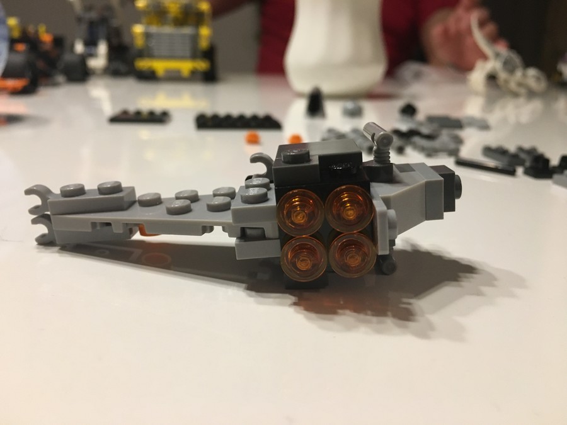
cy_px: 212
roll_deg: -1.1
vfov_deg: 48.2
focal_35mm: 29
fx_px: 475
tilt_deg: -18.0
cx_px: 284
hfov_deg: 61.7
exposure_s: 1/33
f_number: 2.2
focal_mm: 4.15
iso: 200
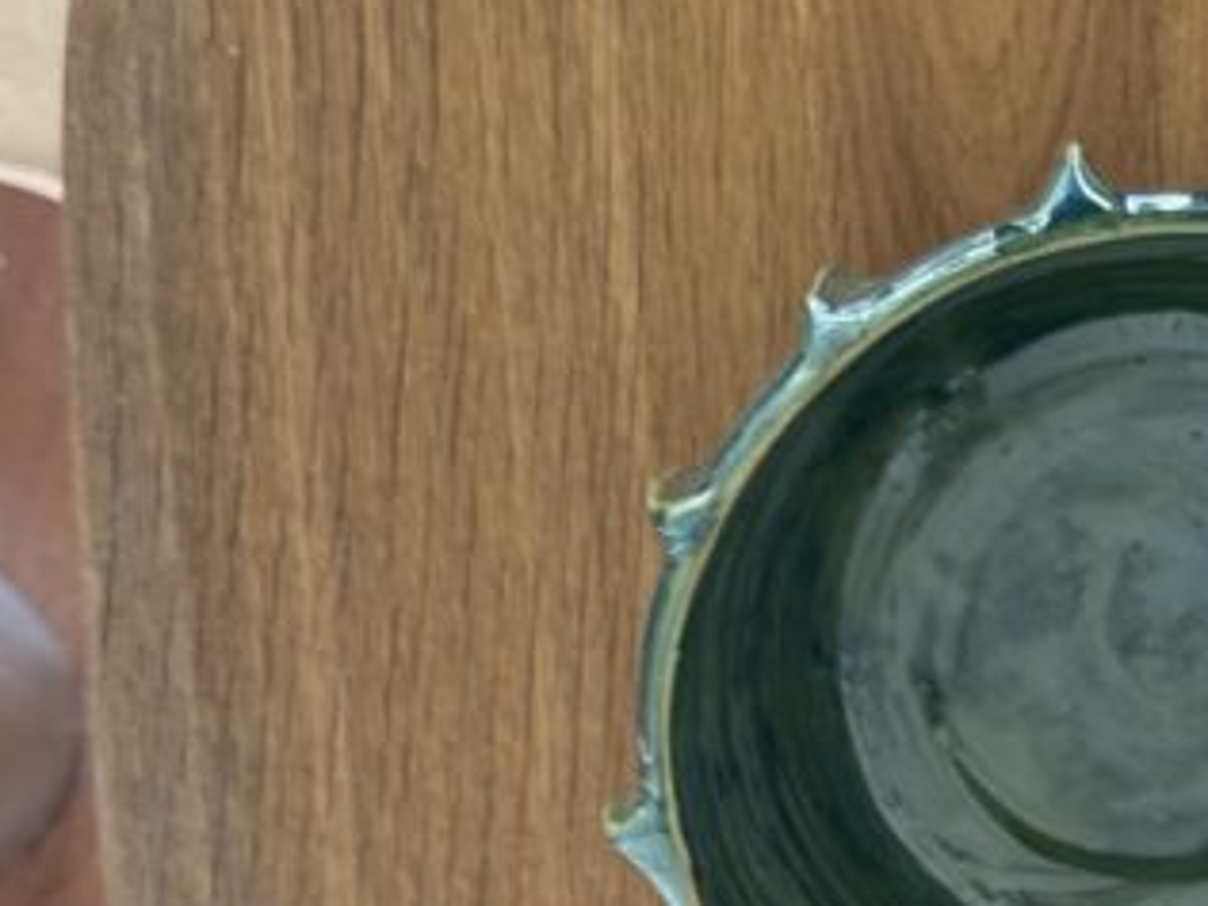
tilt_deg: -79.7
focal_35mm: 91
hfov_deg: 21.0
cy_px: 776
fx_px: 3176
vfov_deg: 16.1
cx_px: 1132
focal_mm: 6.76
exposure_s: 1/24
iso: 800
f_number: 1.78
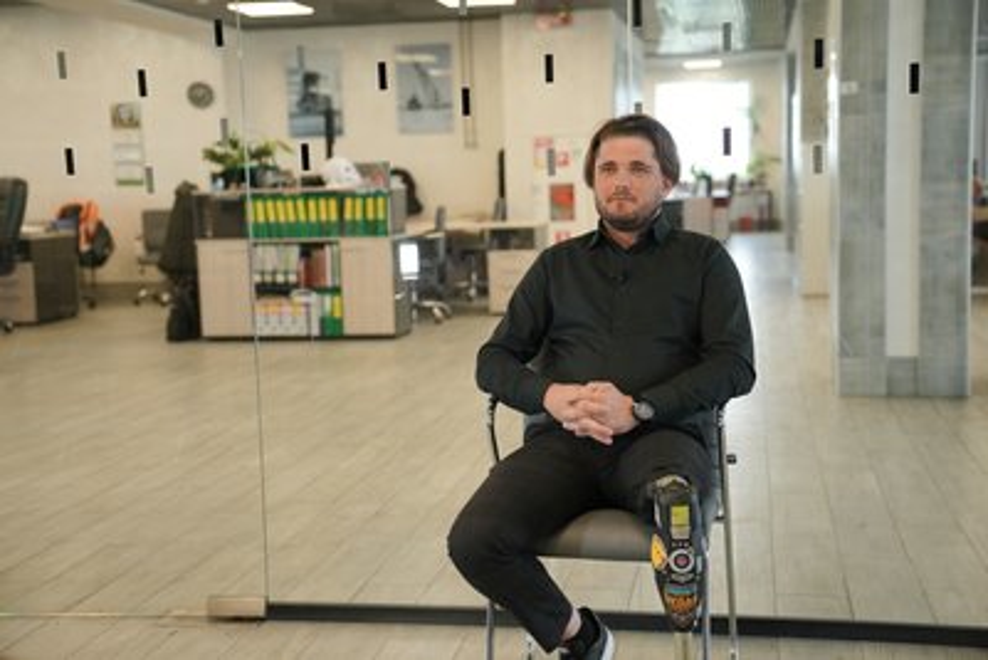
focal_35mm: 51
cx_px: 494
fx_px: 1400
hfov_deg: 38.9
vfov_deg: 26.5
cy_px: 330
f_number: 2.8
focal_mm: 51
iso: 320
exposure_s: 1/100
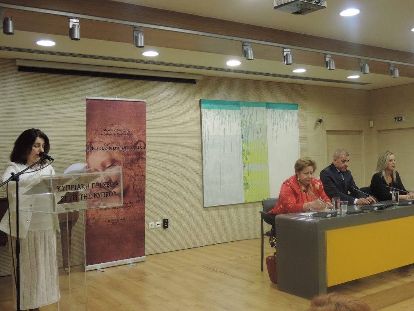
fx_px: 478
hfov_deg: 46.8
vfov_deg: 36.0
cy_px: 156
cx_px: 207
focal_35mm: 40
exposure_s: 1/40
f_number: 3.3
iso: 400
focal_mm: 7.1
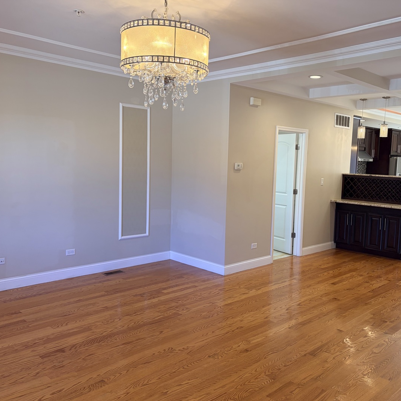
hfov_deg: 52.4
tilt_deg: -5.6
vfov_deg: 52.5
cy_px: 201
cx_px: 226
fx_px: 406
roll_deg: -0.9
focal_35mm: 31
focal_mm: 5.96
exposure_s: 1/136
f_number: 1.6
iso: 80
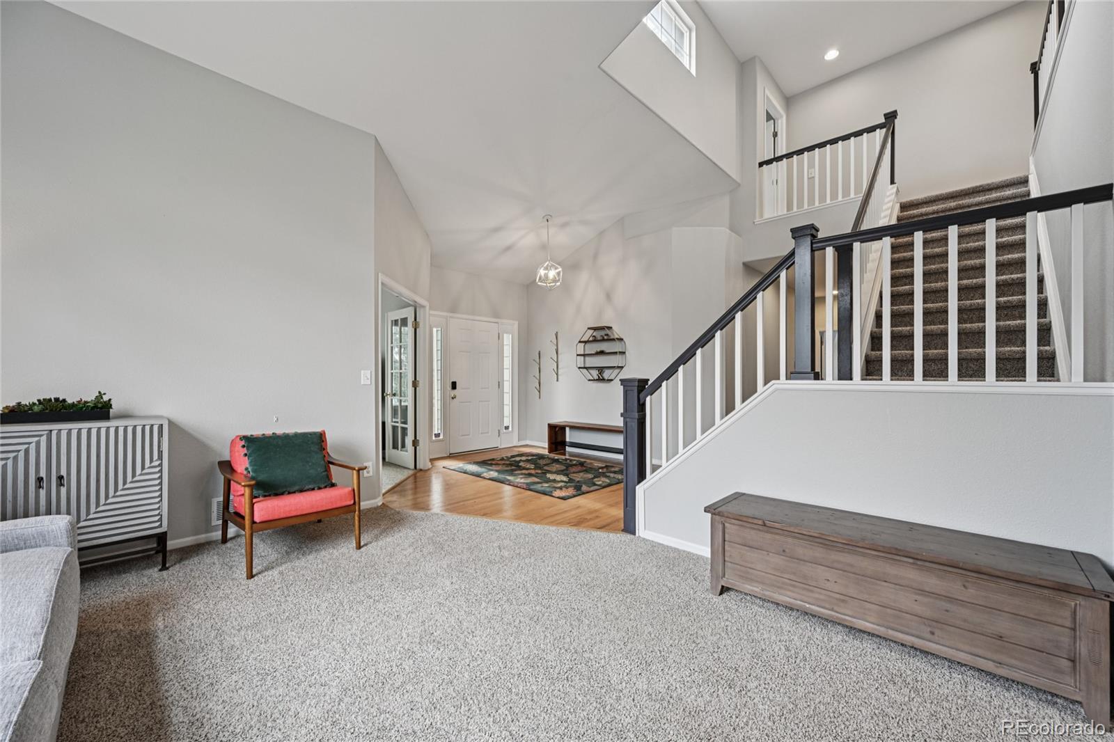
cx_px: 557
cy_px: 371
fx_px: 433
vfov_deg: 81.2
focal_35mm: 14
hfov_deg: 104.3
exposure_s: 1/15
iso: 360
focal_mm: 14
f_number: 8
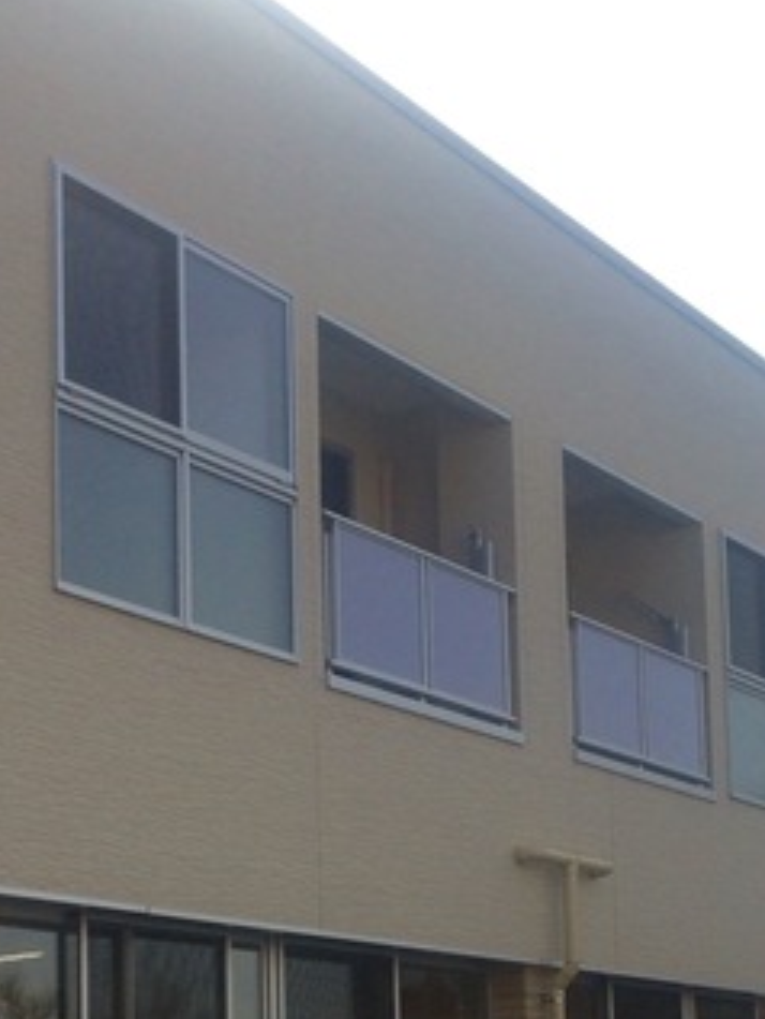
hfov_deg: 24.0
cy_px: 950
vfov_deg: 30.1
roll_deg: +2.9
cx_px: 338
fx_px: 1796
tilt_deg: +7.4
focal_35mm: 61
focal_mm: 4.15
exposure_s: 1/2740
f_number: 2.2
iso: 32
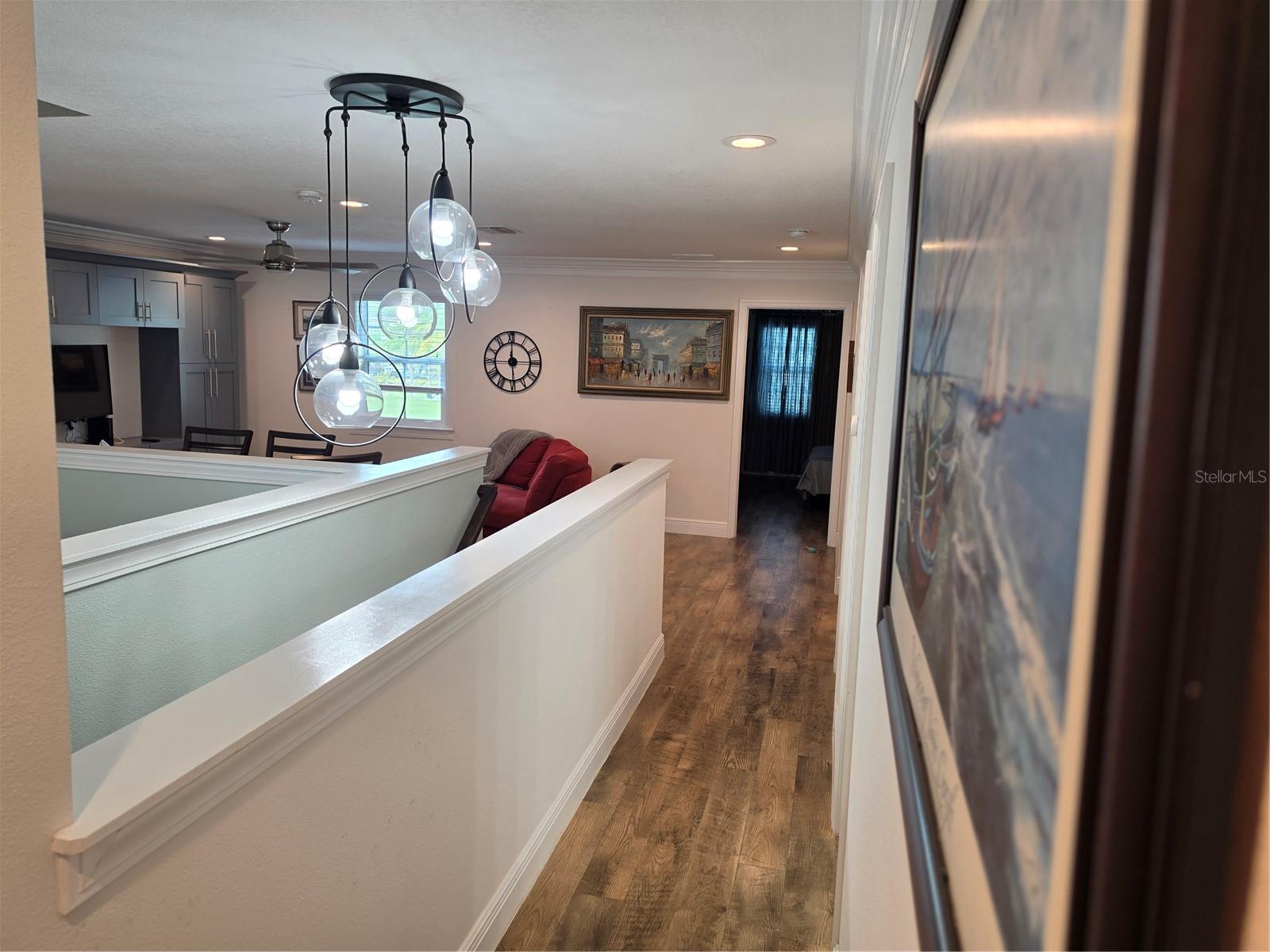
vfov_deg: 58.9
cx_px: 635
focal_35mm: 23
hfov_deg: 73.9
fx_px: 844
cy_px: 476
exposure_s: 1/120
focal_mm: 6.5
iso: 50
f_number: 1.4
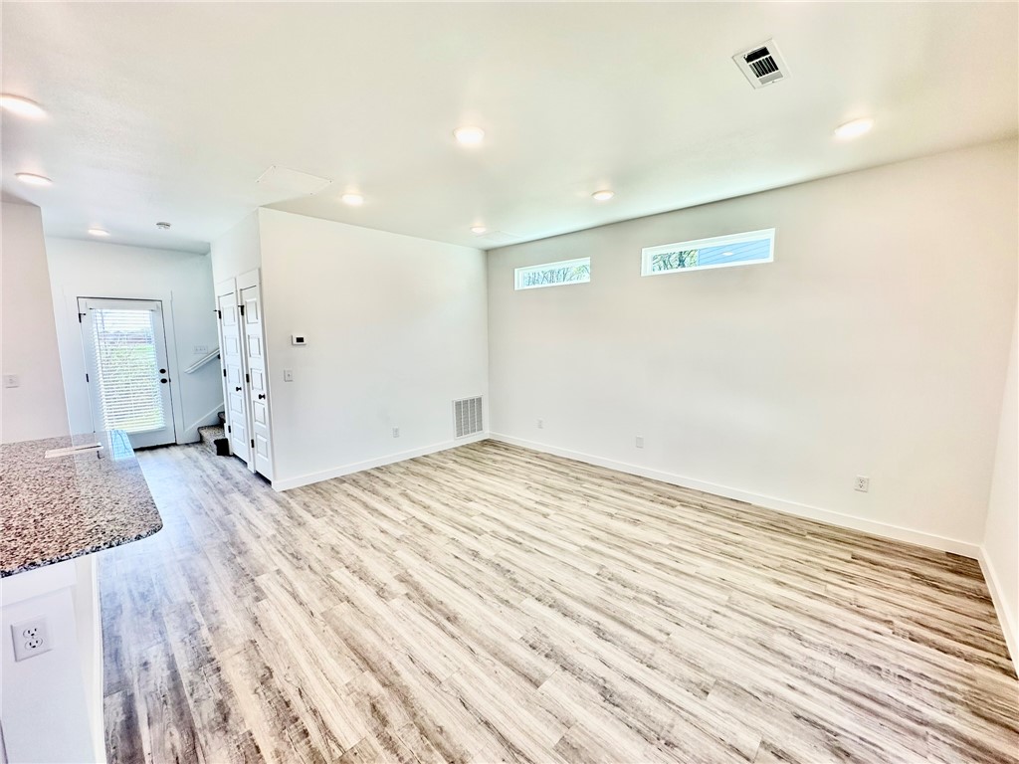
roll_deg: +0.3
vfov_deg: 85.7
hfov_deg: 102.1
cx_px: 510
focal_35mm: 14
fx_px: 412
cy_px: 382
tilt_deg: -5.8
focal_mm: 2.22
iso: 40
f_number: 2.2
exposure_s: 1/139
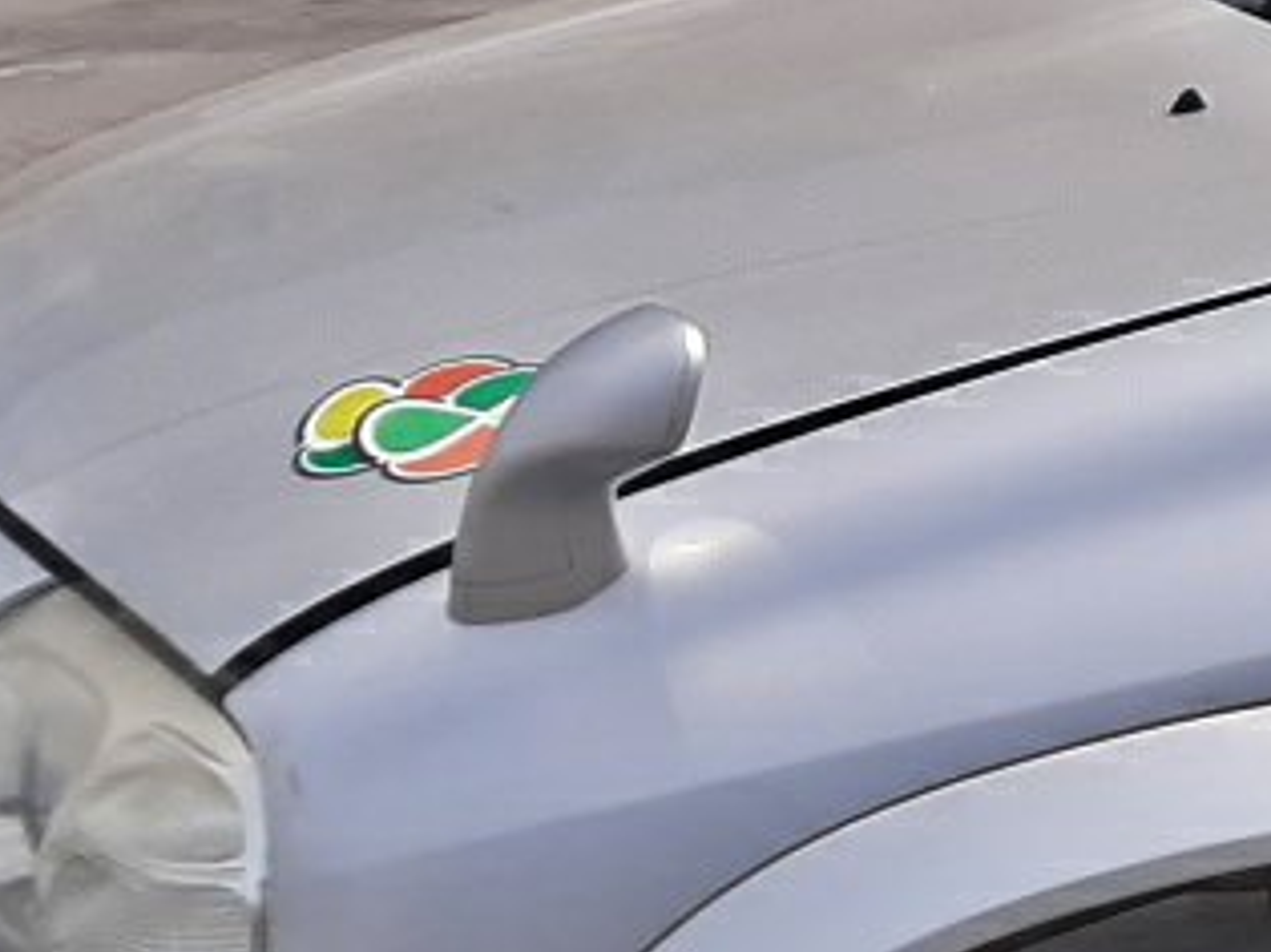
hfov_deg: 15.0
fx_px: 4368
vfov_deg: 12.4
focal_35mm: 119
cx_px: 2086
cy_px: 553
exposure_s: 1/1934
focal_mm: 3.93
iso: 40
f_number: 1.7
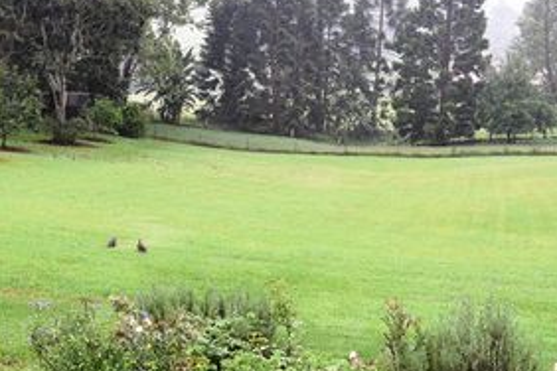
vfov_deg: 27.0
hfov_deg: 39.6
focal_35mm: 50
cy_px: 155
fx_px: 774
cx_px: 302
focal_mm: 20
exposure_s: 1/100
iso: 500
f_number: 8
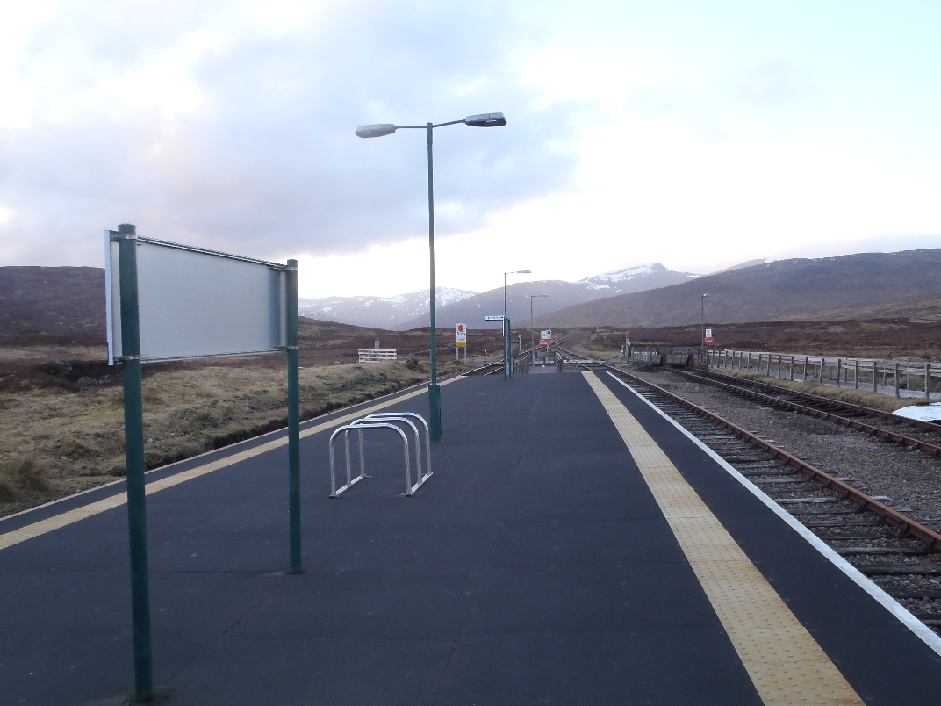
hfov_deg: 63.4
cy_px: 353
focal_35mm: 28
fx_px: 761
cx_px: 470
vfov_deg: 49.7
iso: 100
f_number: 3.5
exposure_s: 1/60
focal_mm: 5
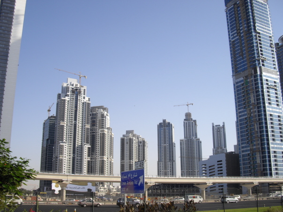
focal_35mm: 40
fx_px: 327
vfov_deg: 35.9
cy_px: 111
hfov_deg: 46.8
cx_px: 142
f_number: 8
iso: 50
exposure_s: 1/100
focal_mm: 7.9
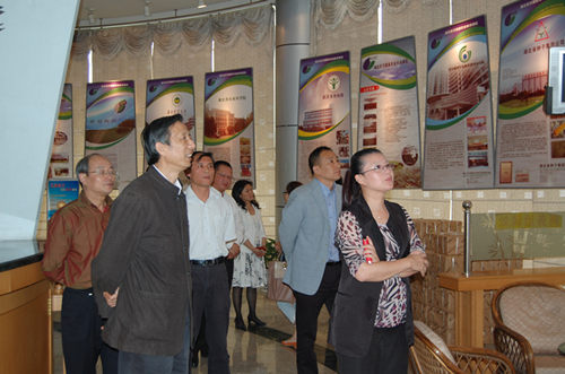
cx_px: 282
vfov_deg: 29.7
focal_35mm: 45
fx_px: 705
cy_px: 187
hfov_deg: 43.7
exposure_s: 1/60
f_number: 4.2
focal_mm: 30
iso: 400
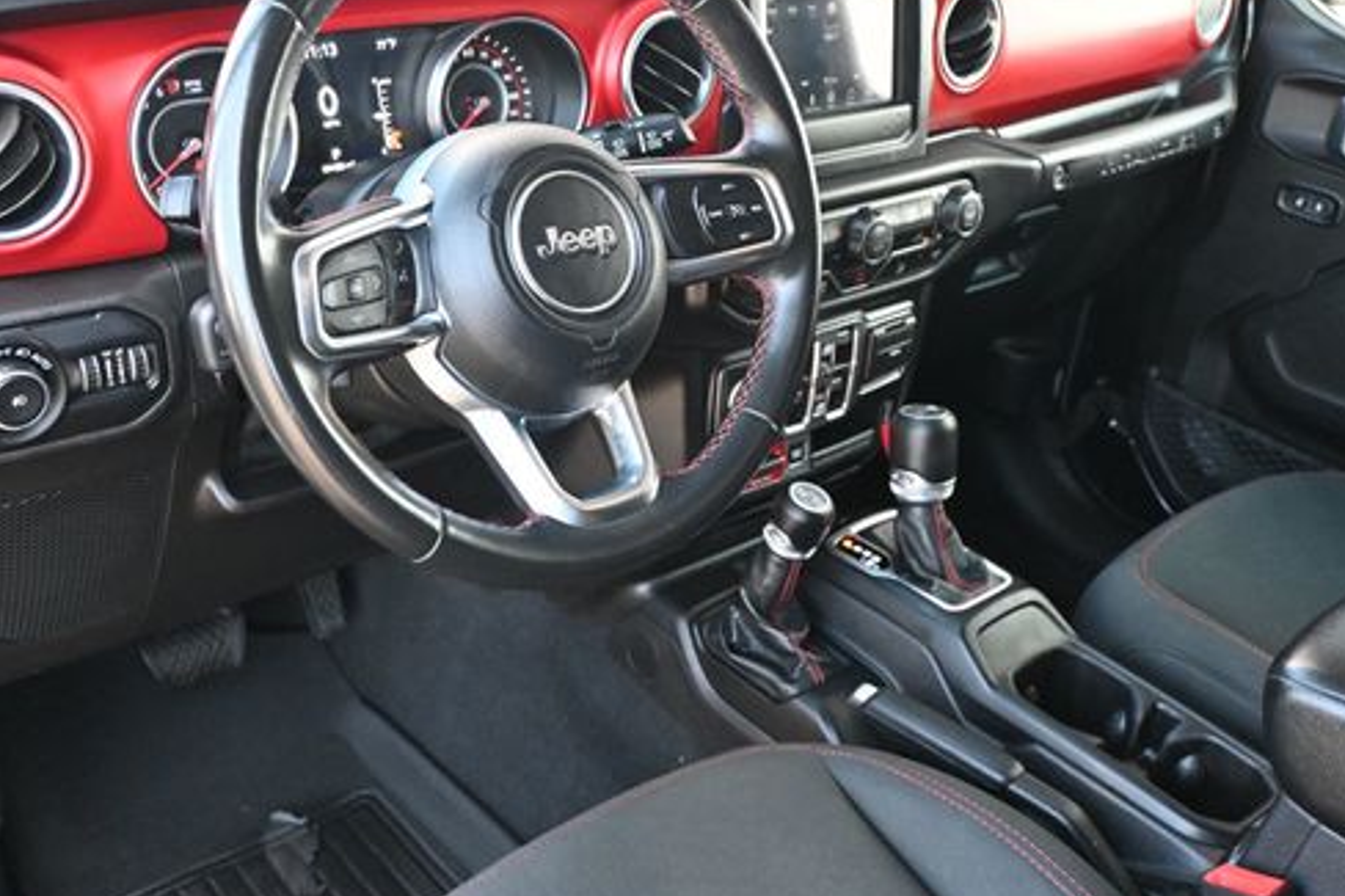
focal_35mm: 38
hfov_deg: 50.3
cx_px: 656
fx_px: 1431
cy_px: 416
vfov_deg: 34.7
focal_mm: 19.5
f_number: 3.8
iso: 1400
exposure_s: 1/125
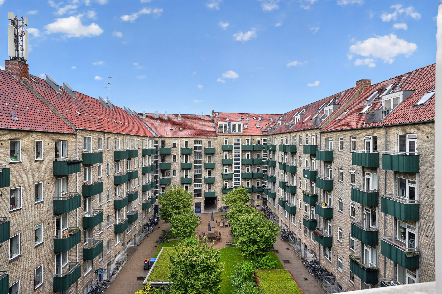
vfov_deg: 59.5
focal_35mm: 21
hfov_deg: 81.2
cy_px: 147
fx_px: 258
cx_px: 221
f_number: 8
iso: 400
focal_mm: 21
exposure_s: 1/400
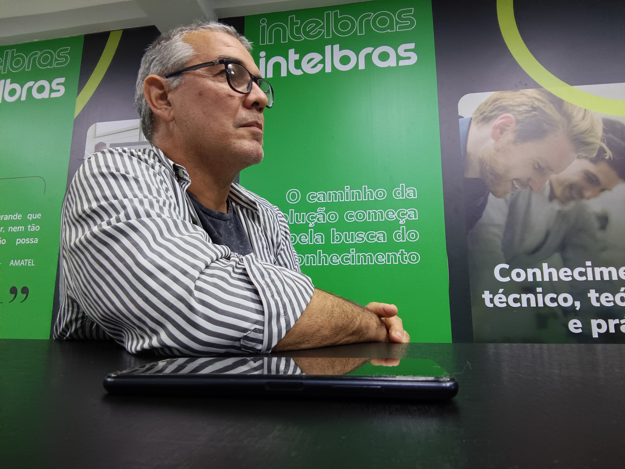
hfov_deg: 76.4
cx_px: 312
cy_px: 234
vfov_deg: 61.1
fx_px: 397
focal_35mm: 22
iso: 882
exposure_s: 1/30
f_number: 2.2
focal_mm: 2.87
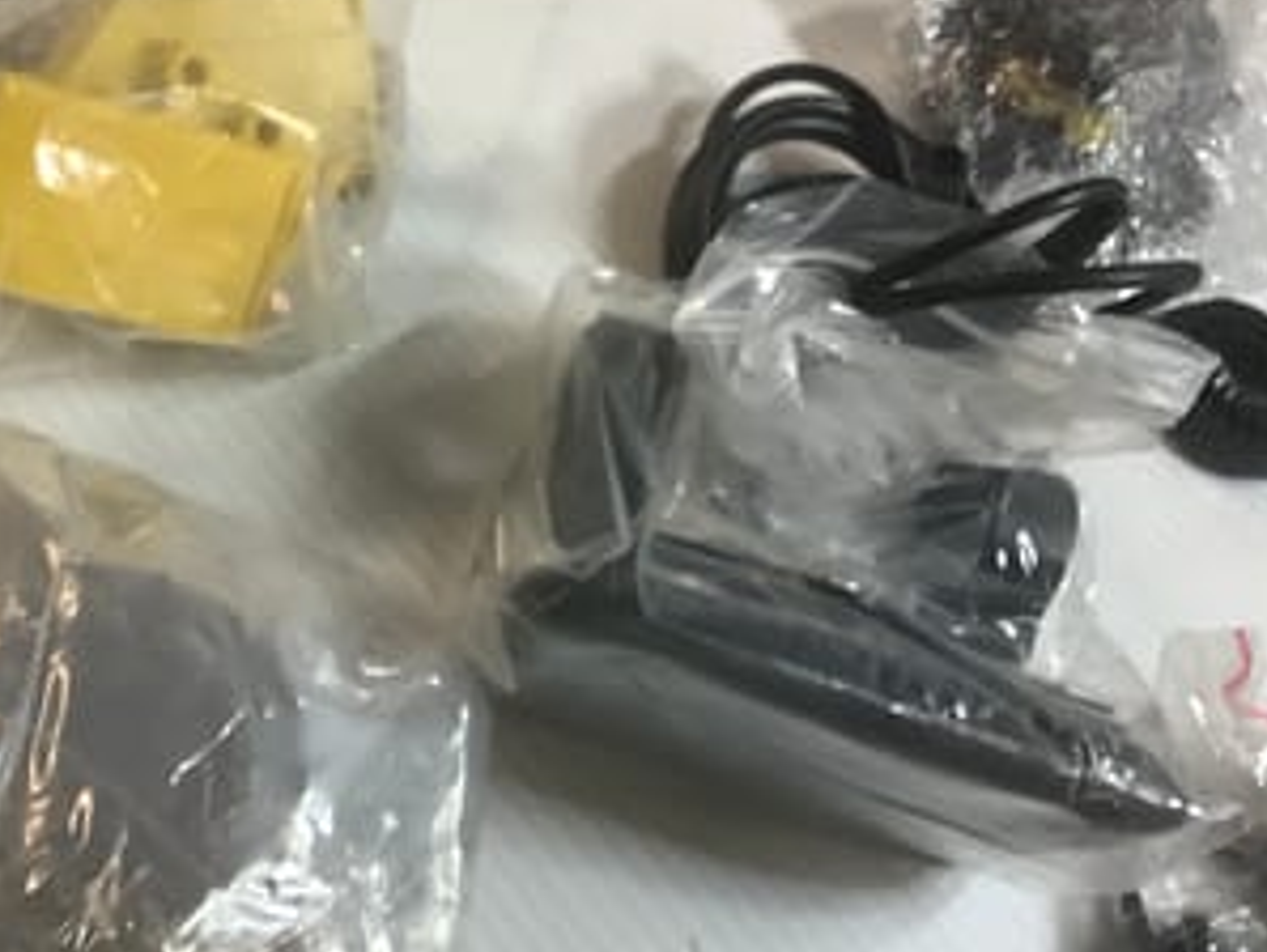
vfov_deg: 28.1
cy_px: 427
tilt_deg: -56.8
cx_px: 476
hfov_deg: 36.6
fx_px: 1905
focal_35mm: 52
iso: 100
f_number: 2.4
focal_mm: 3.3
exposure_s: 1/50
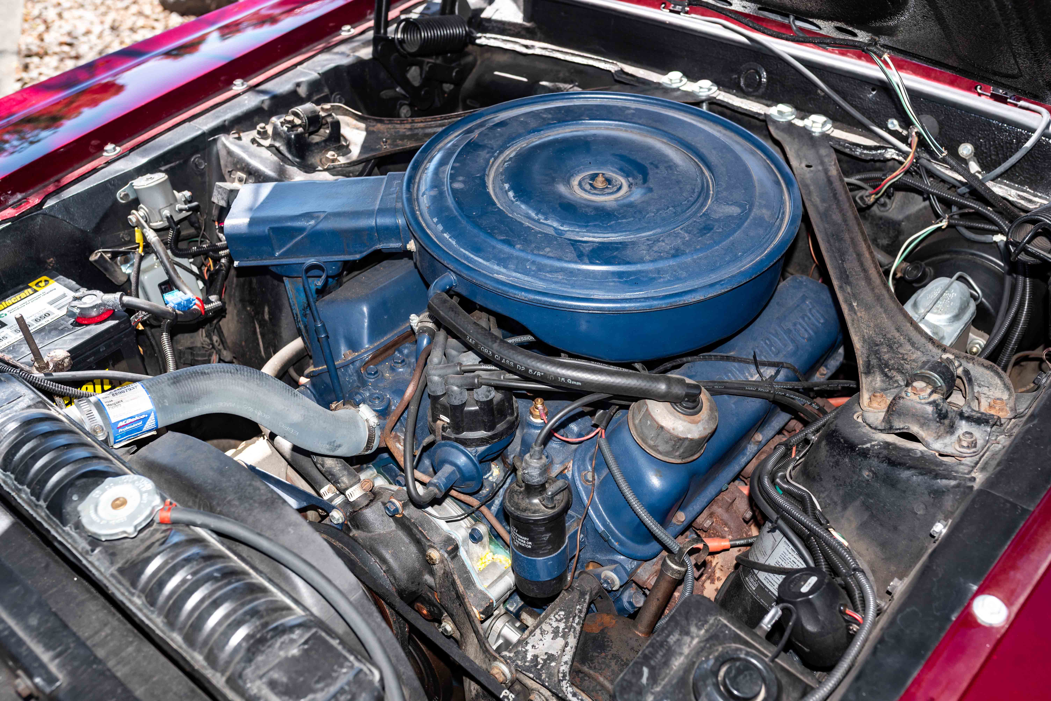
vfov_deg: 37.9
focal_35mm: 35
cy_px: 350
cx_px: 526
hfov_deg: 54.4
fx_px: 1022
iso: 100
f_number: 6.3
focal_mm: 35
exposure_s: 1/200
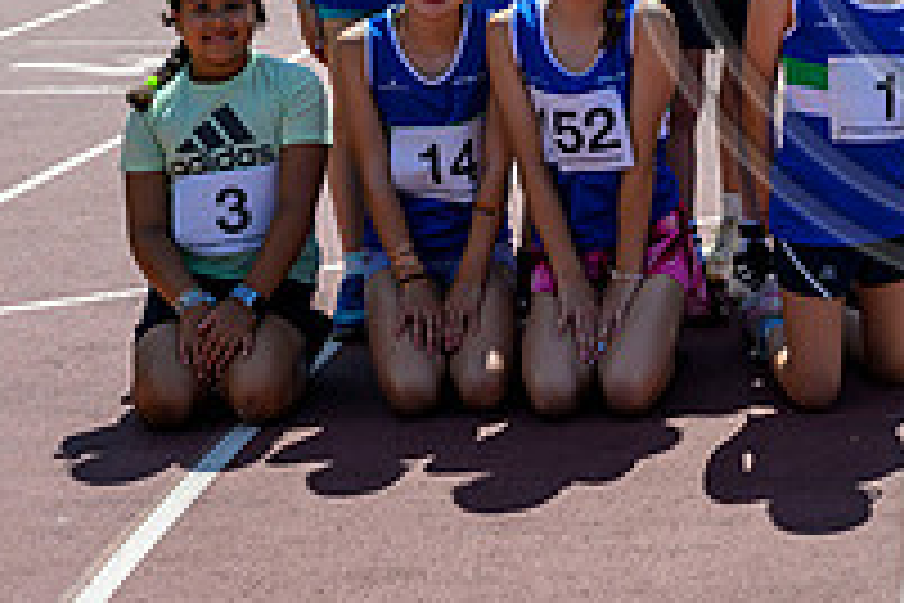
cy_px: -169
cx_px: 1070
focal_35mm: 127
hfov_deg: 15.6
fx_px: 3189
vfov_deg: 10.6
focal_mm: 44
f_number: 5.6
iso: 200
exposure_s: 1/1000
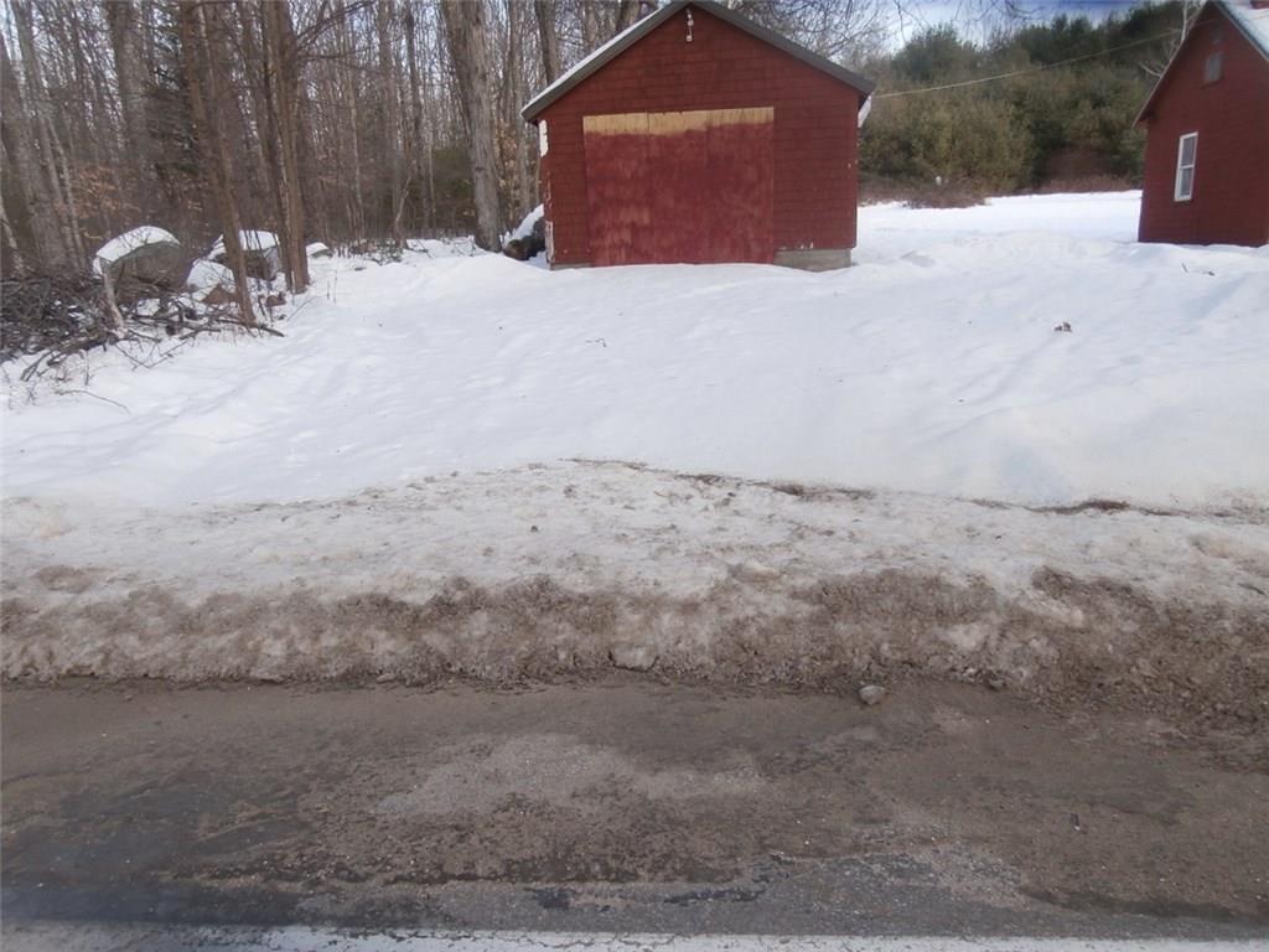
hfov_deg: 71.6
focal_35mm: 24
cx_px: 634
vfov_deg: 56.8
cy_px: 476
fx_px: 880
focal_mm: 4.2
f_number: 3
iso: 100
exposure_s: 1/160
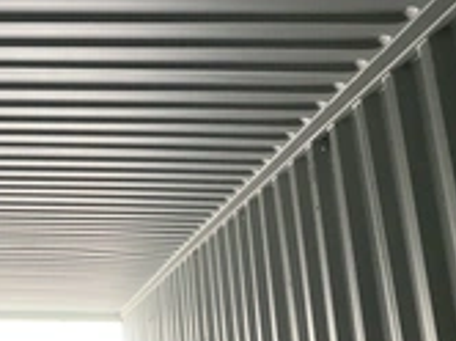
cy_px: 3
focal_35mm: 70
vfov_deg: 20.3
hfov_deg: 26.2
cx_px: -11
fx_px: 921
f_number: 1.8
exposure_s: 1/50
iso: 320
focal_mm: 3
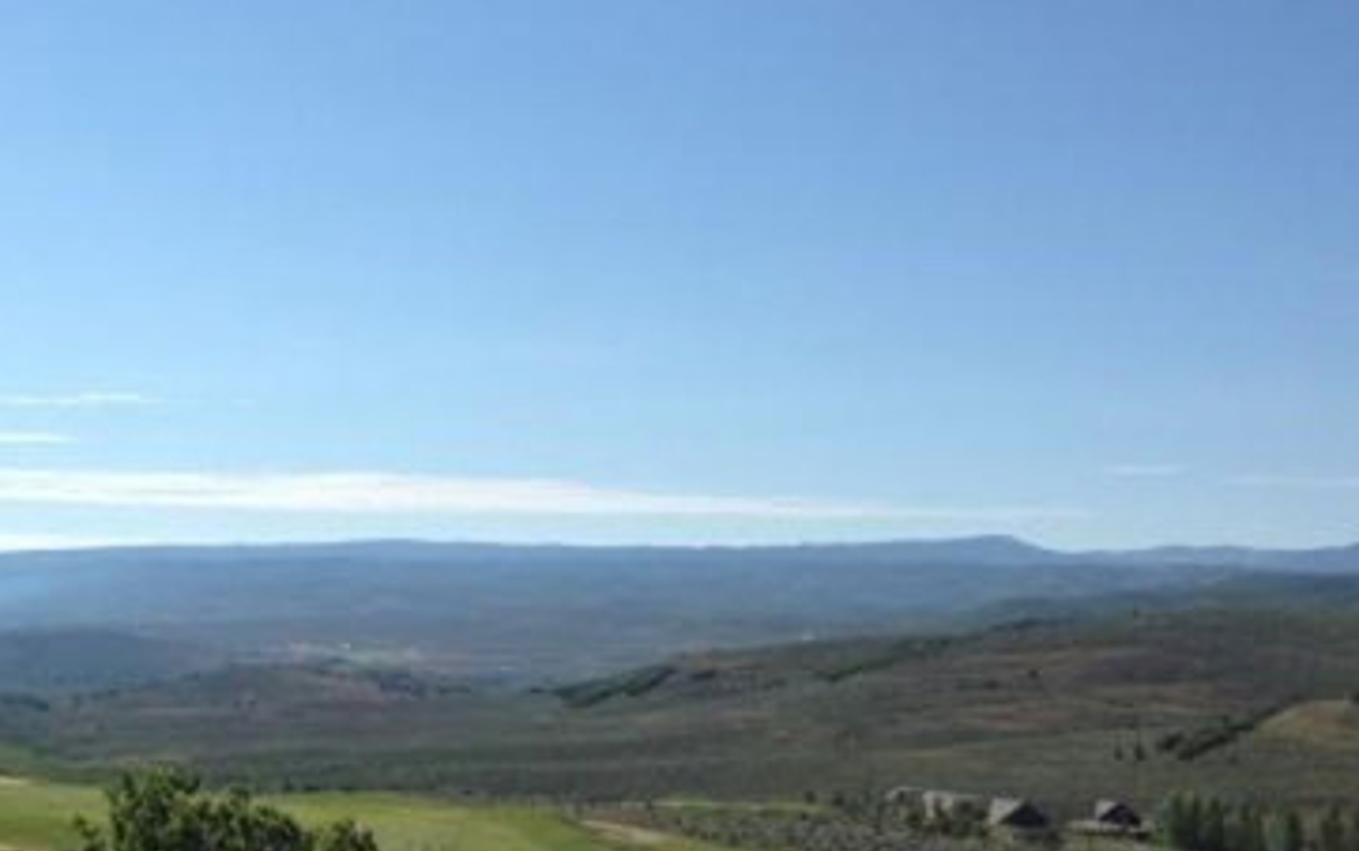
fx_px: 2297
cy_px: 670
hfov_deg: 32.6
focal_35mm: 62
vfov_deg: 20.8
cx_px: 410
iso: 50
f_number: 2.4
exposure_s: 1/2463
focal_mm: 4.13
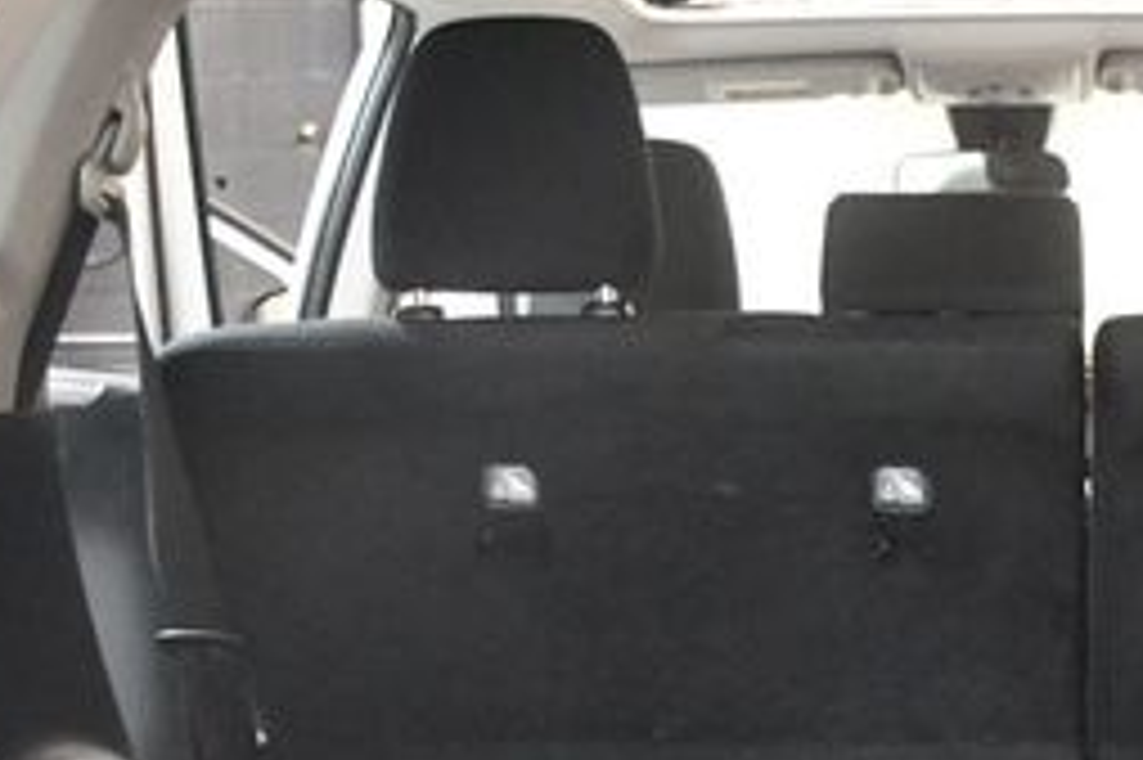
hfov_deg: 24.1
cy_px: 872
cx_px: 940
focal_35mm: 83
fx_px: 2633
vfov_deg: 15.9
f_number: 3.5
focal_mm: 22
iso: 9000
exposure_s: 1/60
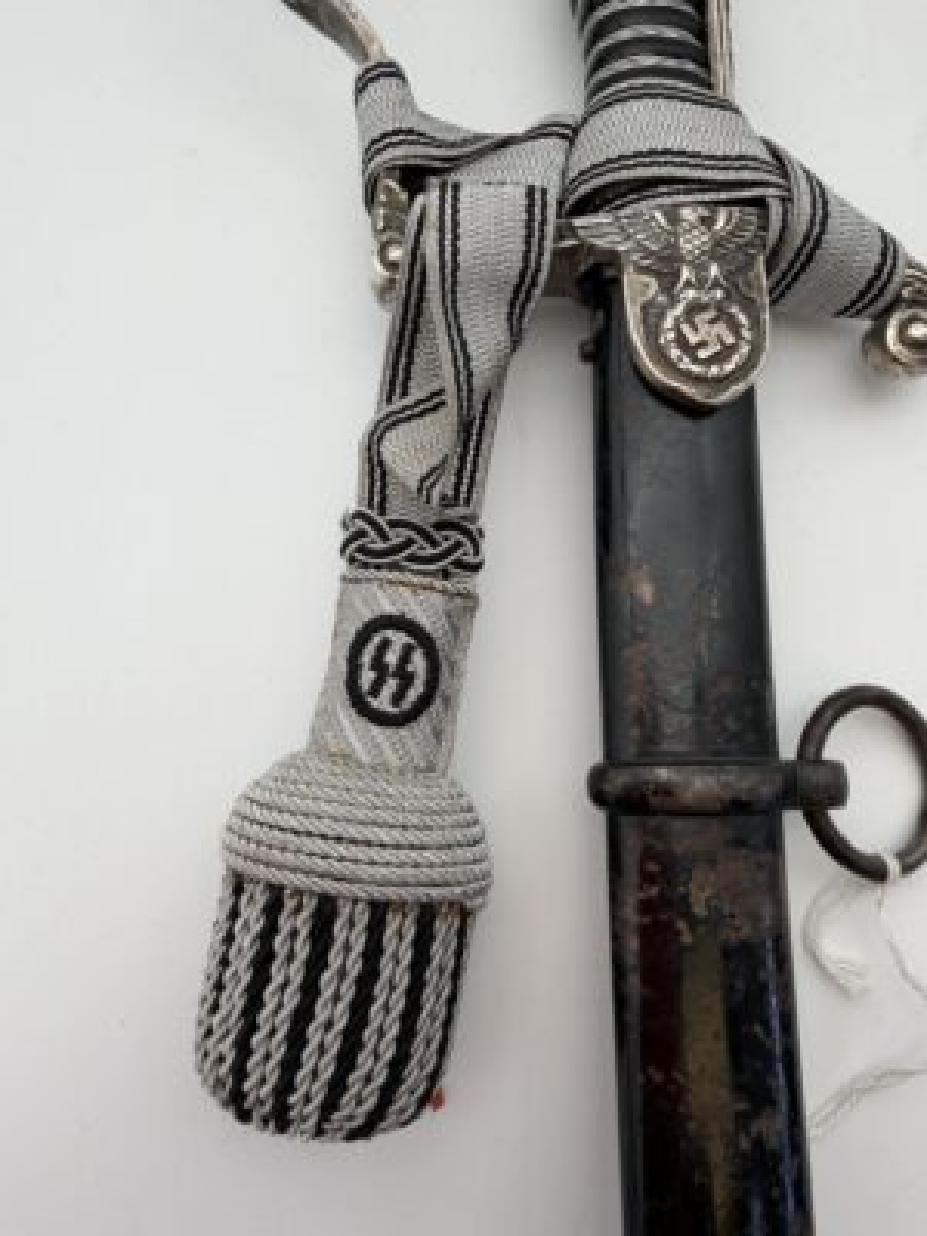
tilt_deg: -76.5
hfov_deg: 56.8
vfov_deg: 71.6
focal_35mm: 24
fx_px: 857
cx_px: 464
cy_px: 618
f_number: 2.2
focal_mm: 2.22
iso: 40
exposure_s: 1/197
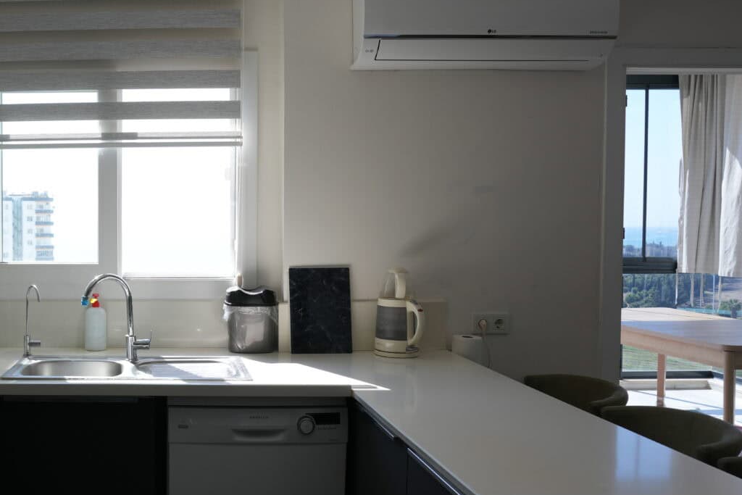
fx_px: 701
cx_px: 139
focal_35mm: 34
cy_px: 258
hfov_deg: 51.9
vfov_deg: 38.9
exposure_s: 1/100
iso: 100
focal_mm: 17
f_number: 5
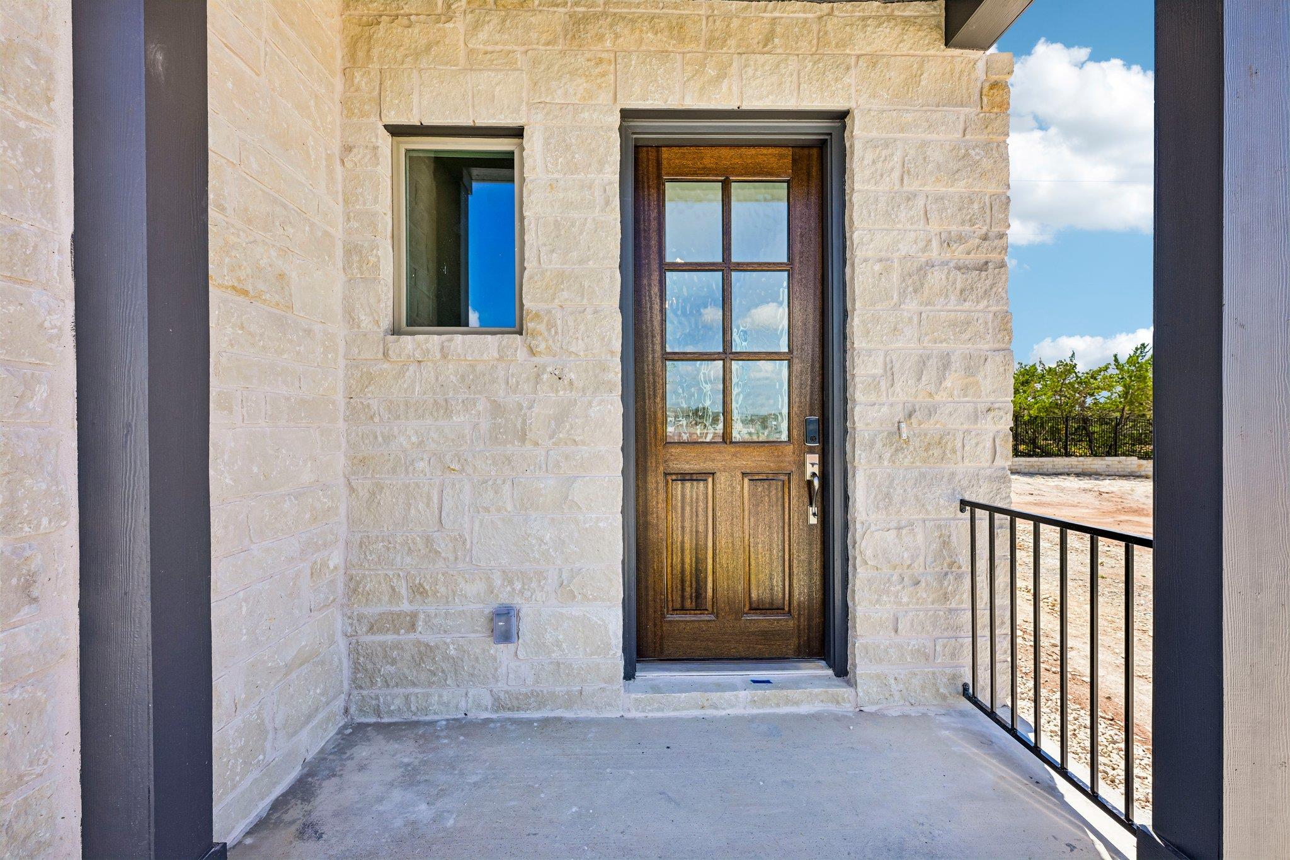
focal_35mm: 15
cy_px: 430
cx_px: 645
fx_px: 537
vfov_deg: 77.3
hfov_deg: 100.4
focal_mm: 15
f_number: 6.7
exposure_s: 1/250
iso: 100
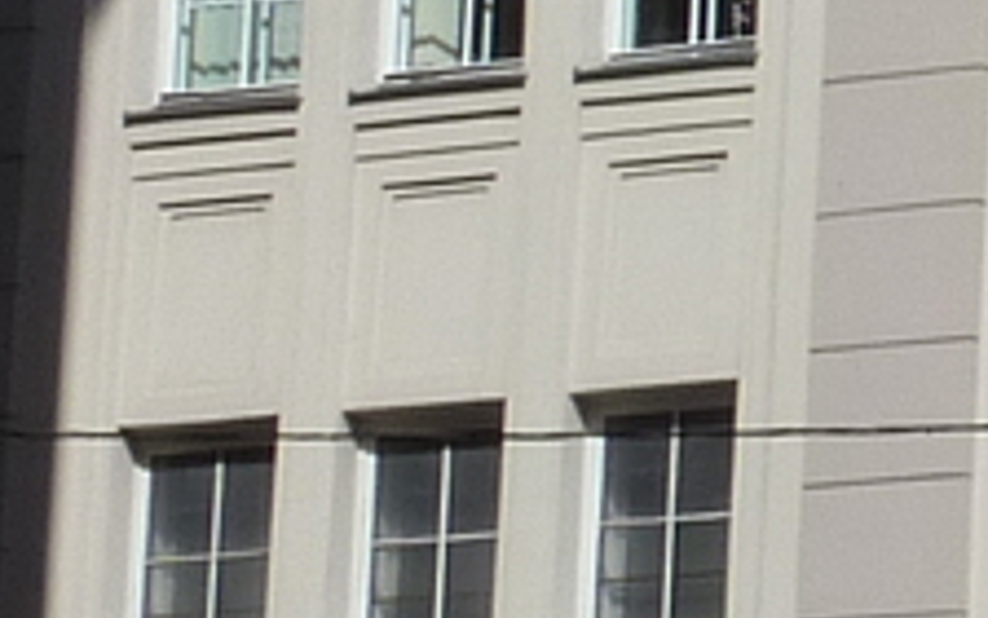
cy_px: 150
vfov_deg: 4.1
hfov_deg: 6.1
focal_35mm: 318
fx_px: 8563
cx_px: 3065
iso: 125
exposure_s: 1/640
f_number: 5.6
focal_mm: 6.9
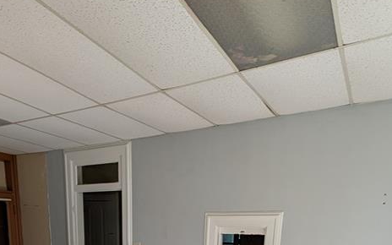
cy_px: 300
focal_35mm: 28
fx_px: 299
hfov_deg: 66.2
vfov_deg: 34.7
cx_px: 171
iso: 42
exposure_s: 1/336
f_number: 1.95
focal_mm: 2.23
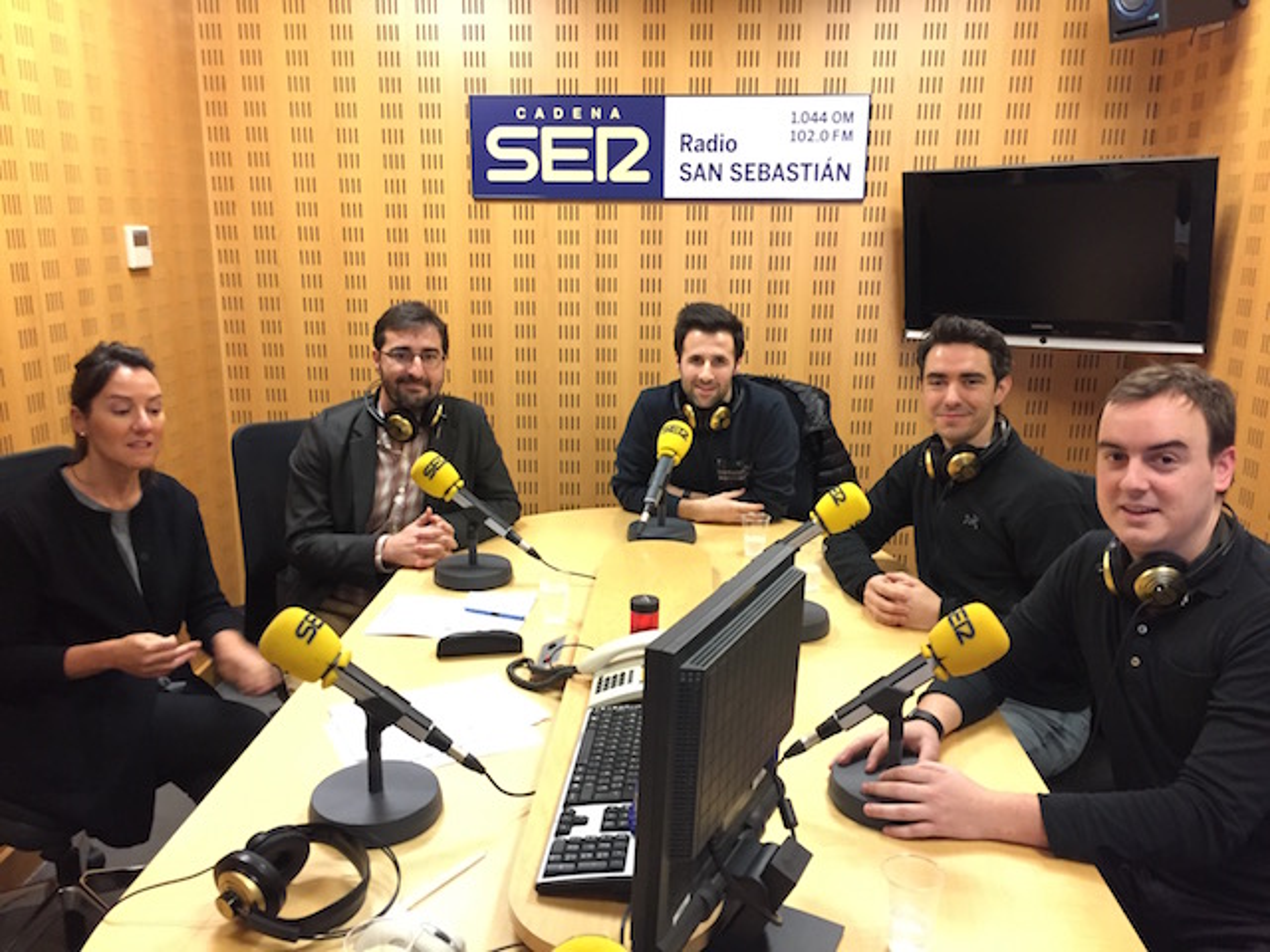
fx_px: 1064
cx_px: 635
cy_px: 476
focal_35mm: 29
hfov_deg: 61.7
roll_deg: -0.5
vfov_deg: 48.2
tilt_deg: -14.0
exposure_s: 1/33
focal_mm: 4.15
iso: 320
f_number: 2.2
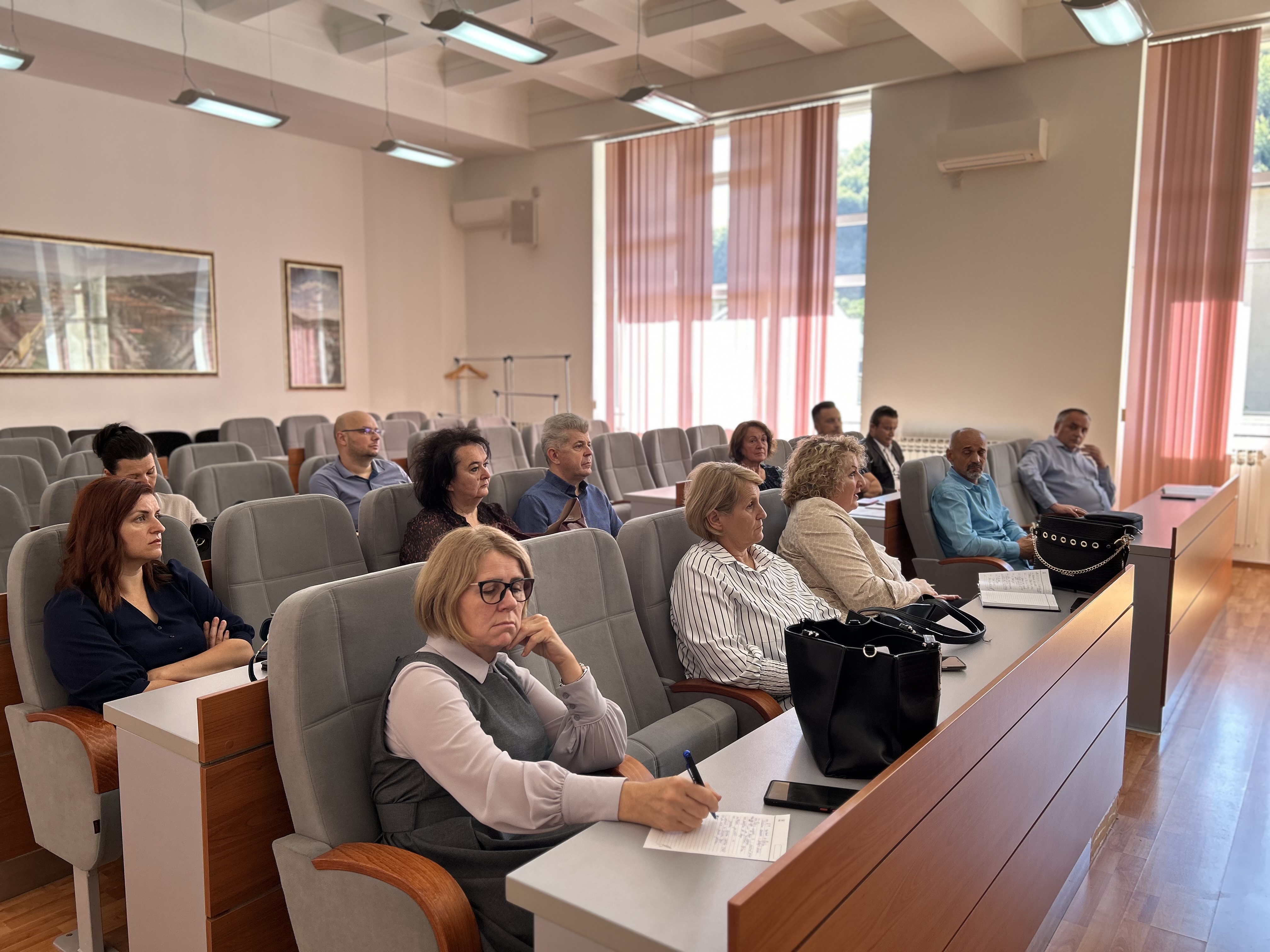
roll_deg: +0.1
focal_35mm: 26
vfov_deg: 53.1
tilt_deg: -7.0
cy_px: 476
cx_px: 635
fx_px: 954
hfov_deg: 67.3
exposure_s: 1/100
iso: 40
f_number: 1.5
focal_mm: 5.7
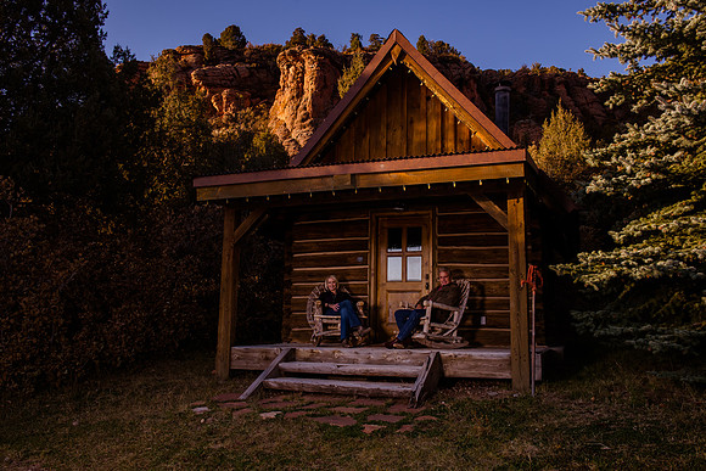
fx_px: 638
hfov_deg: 57.9
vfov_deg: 40.5
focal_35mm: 33
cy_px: 236
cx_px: 363
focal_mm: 31
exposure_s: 1/200
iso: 640
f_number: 8
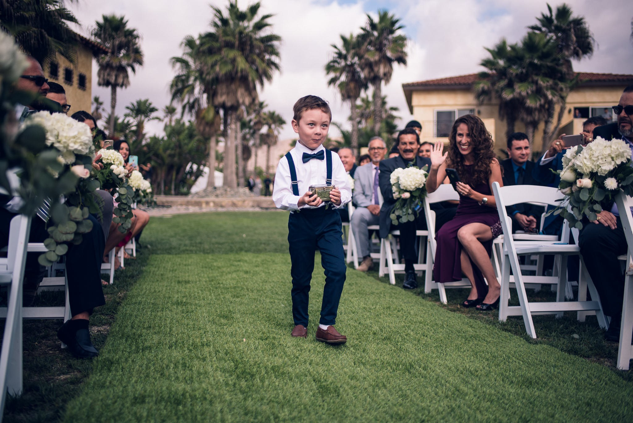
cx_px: 316
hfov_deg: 54.4
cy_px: 212
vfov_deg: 37.9
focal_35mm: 35
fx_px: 616
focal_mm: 35
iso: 200
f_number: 1.8
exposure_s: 1/4000
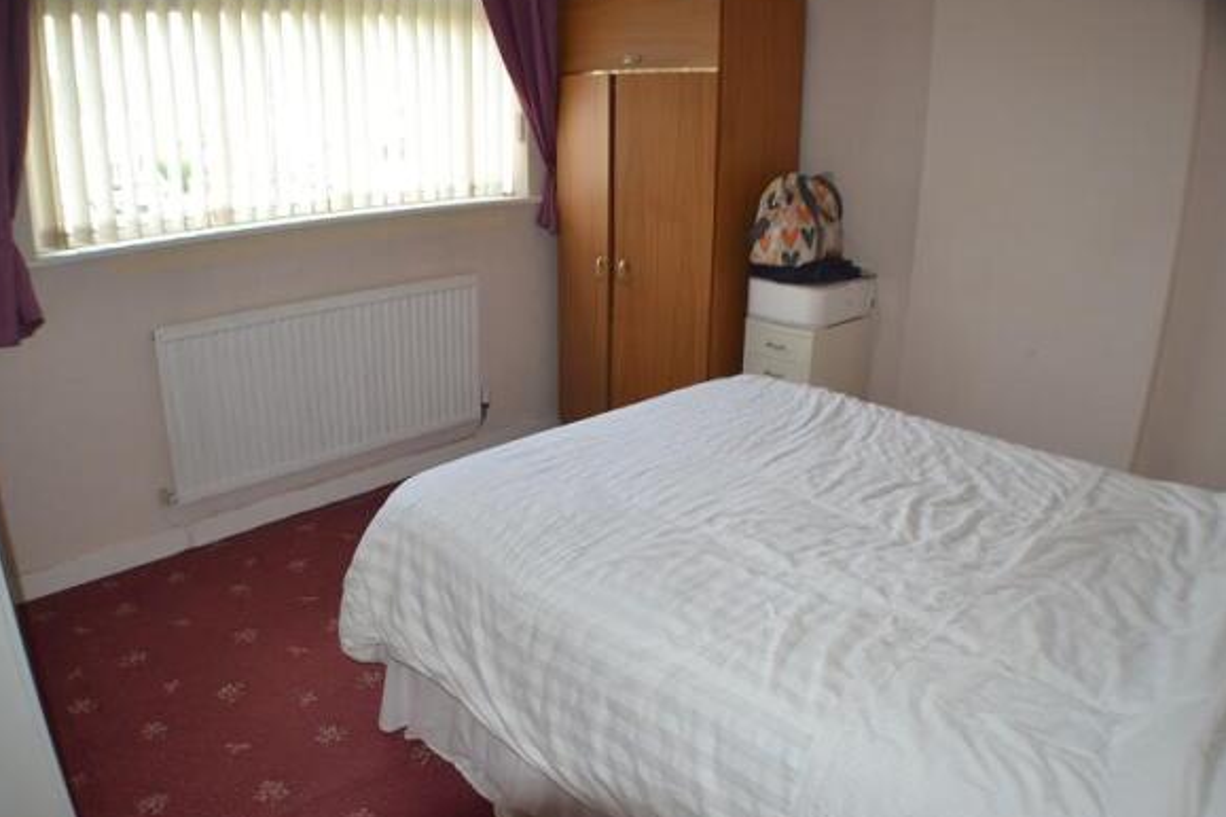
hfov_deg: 55.7
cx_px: 540
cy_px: 431
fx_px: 1158
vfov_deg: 38.9
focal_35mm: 34
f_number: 3.8
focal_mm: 20
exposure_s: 1/125
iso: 320
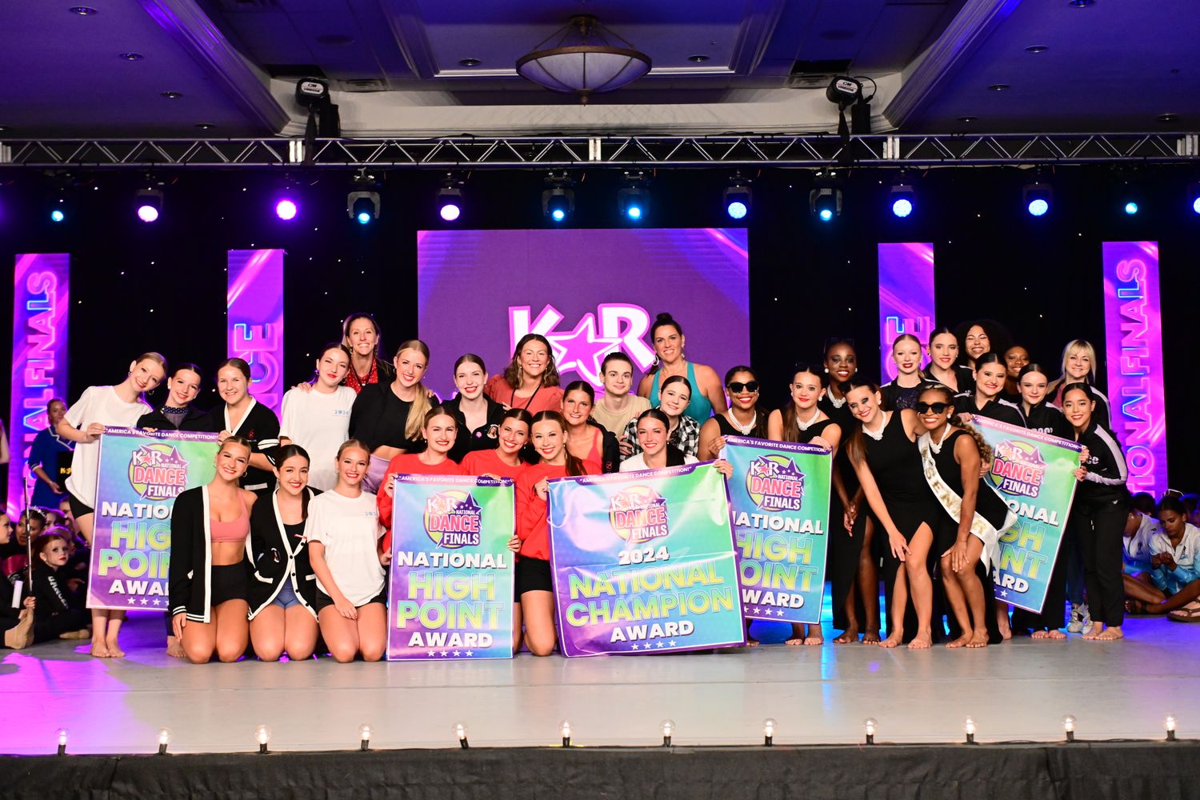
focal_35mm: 48
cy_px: 400
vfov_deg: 28.1
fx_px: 1600
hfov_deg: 41.1
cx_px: 600
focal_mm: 48
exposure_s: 1/640
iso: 4000
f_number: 3.5
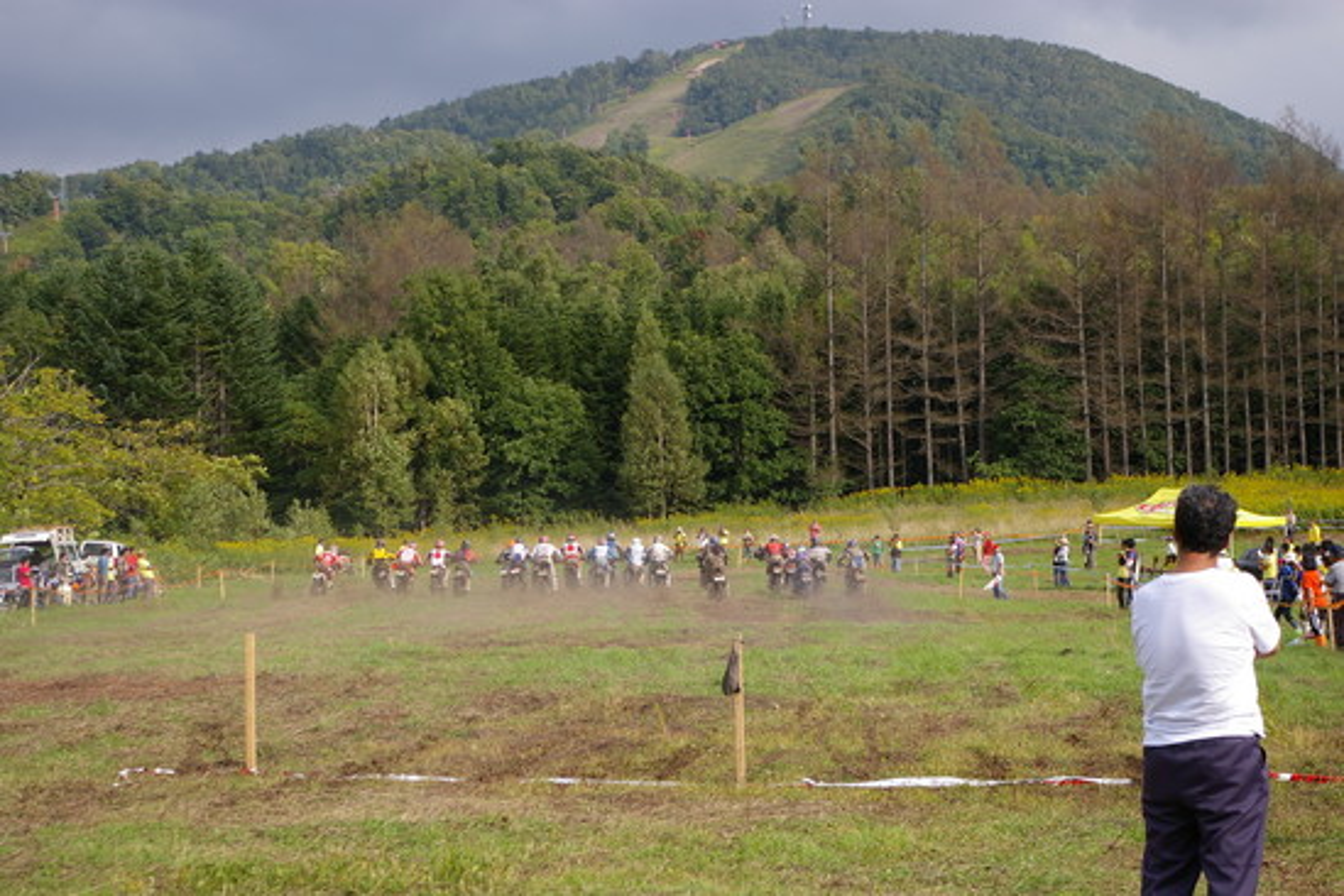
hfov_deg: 24.6
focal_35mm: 82
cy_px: 448
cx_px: 672
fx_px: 3080
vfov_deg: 16.6
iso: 200
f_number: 8
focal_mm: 55
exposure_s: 1/350
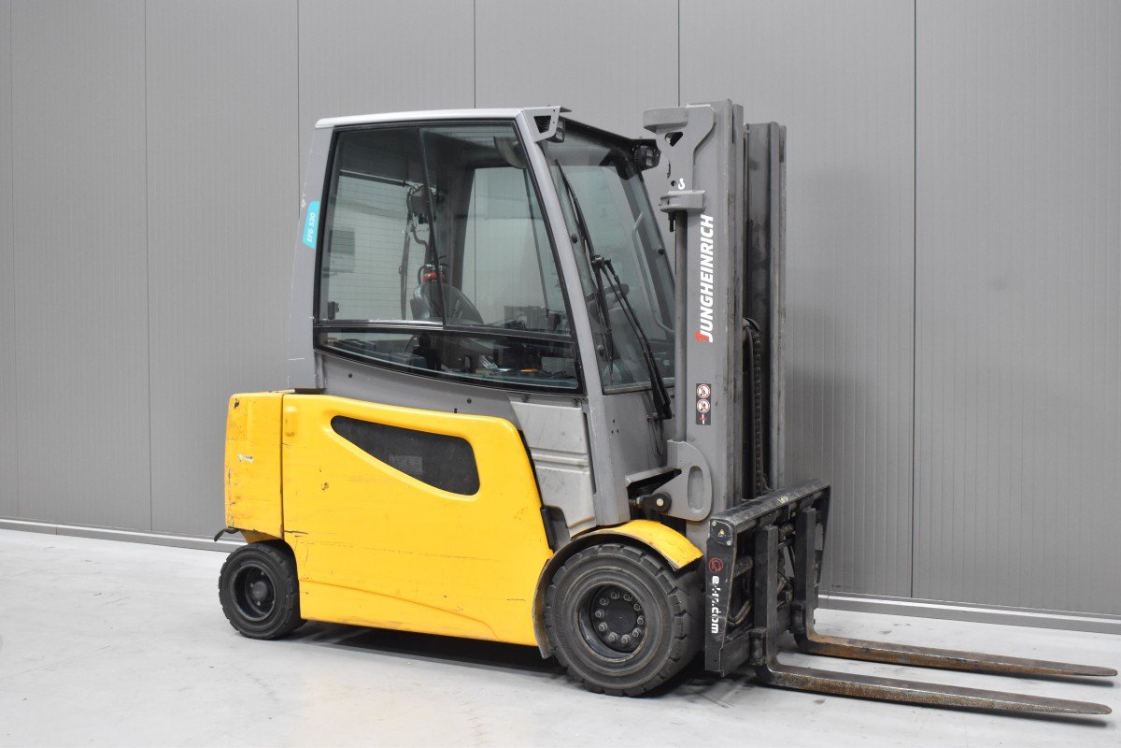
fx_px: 1261
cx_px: 560
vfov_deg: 33.0
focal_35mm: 40
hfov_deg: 47.9
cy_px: 374
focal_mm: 27
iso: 1600
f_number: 5
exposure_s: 1/40
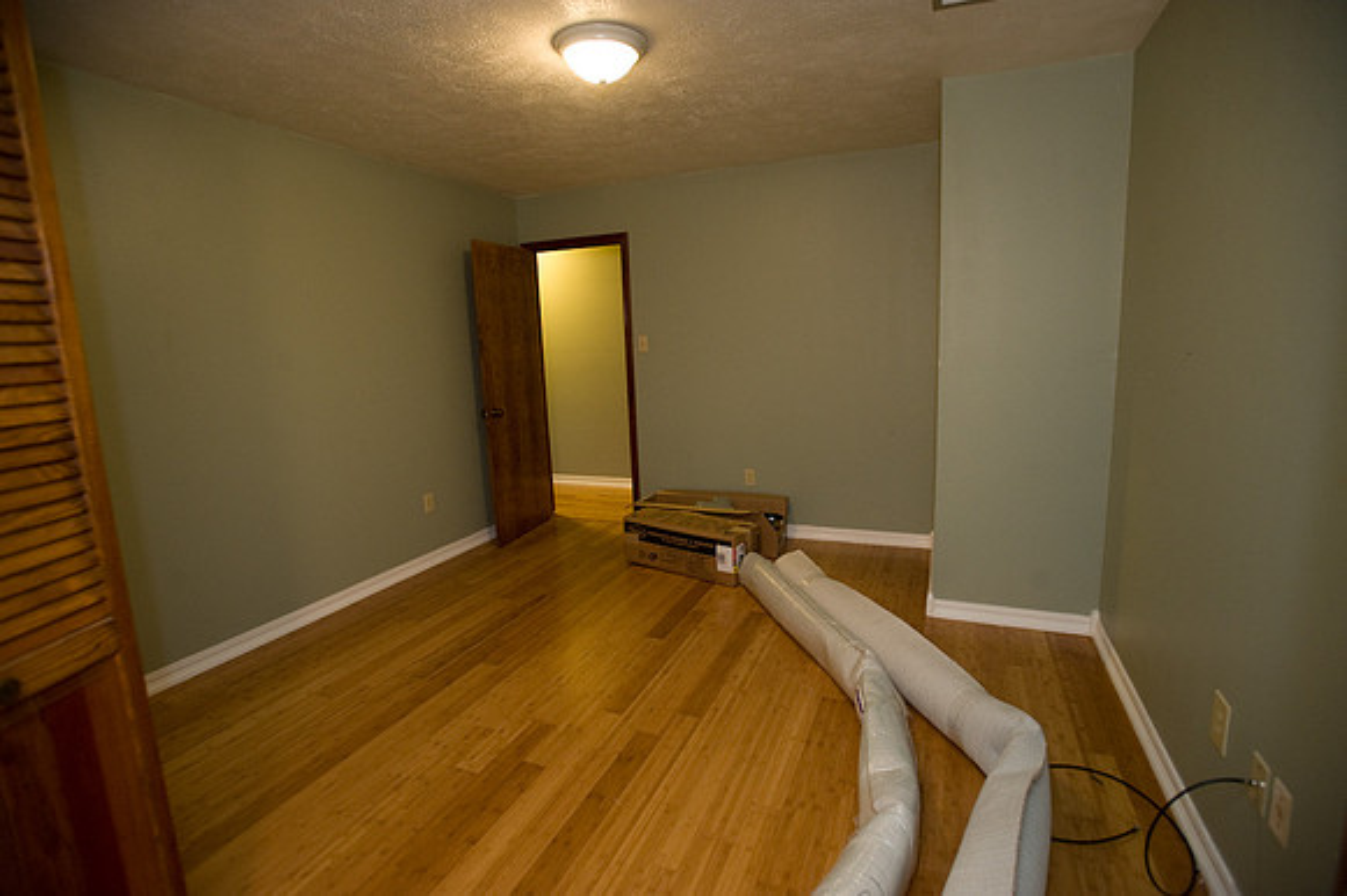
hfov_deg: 93.3
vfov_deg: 70.4
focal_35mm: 17
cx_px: 674
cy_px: 448
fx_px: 636
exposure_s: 1/40
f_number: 4
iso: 1250
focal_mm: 17
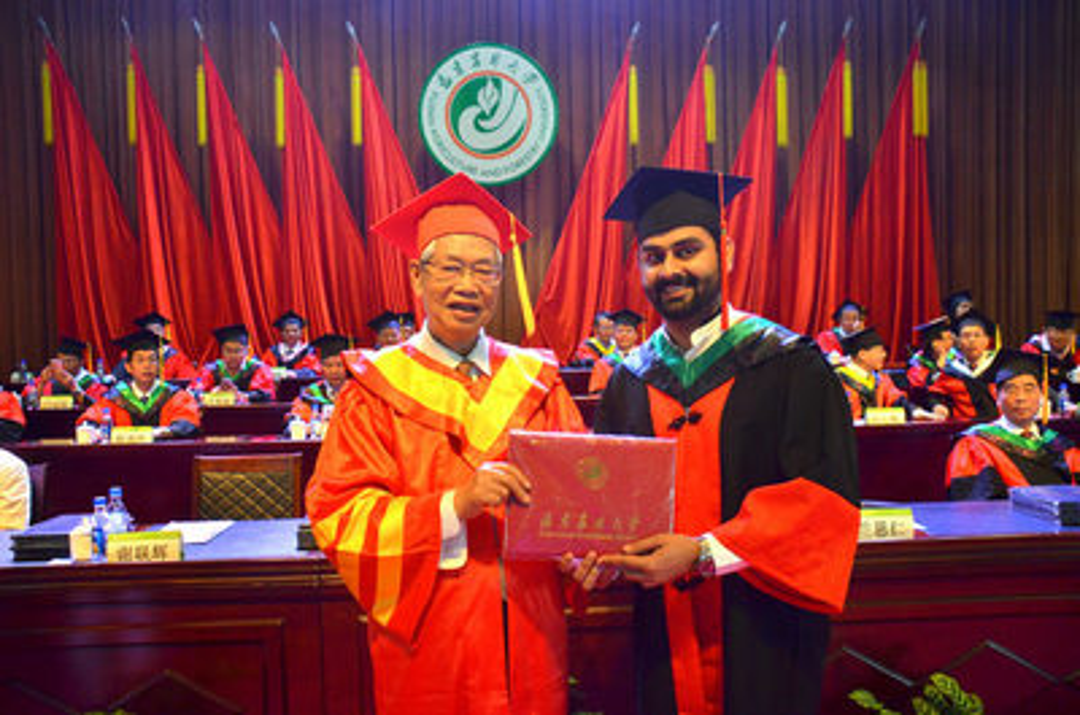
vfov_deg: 41.5
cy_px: 358
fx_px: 943
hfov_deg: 59.6
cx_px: 540
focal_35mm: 32
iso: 800
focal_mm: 21
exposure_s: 1/125
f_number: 3.8
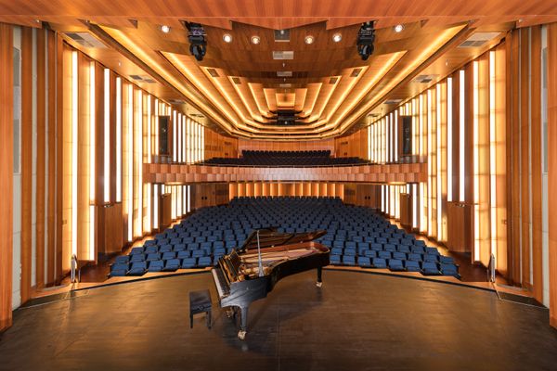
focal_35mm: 14
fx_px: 217
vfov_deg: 81.2
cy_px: 186
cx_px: 278
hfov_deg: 104.3
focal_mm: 14
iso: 250
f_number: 8
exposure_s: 1/15
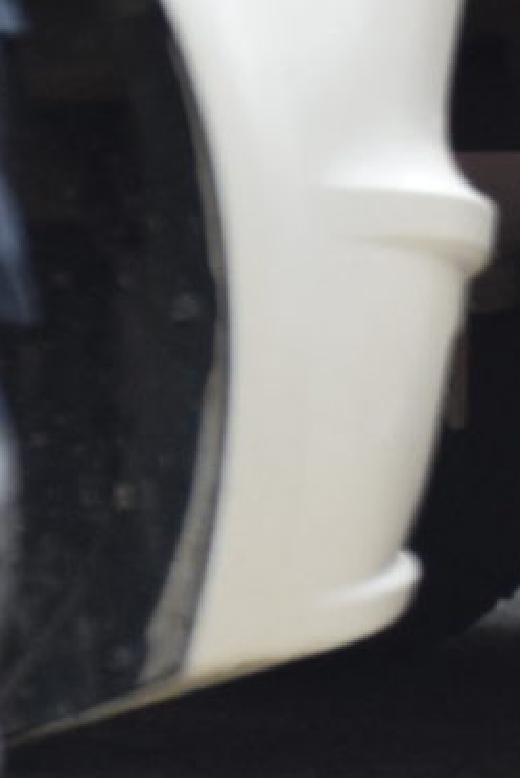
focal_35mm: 1493
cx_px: 2151
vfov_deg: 1.4
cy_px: -589
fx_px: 32325
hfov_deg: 0.9
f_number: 4.8
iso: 800
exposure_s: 1/160
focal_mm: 145
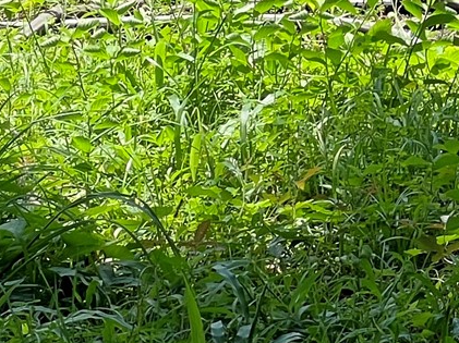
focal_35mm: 375
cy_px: -412
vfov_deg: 3.9
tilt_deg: -6.8
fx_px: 4968
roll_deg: +2.7
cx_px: 710
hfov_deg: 5.2
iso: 32
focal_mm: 9
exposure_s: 1/250
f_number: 2.8
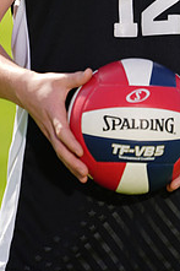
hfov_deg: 1.6
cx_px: 116
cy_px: -61
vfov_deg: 2.4
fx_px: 6400
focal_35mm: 852
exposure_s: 1/200
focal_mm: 324
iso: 64
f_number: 6.3
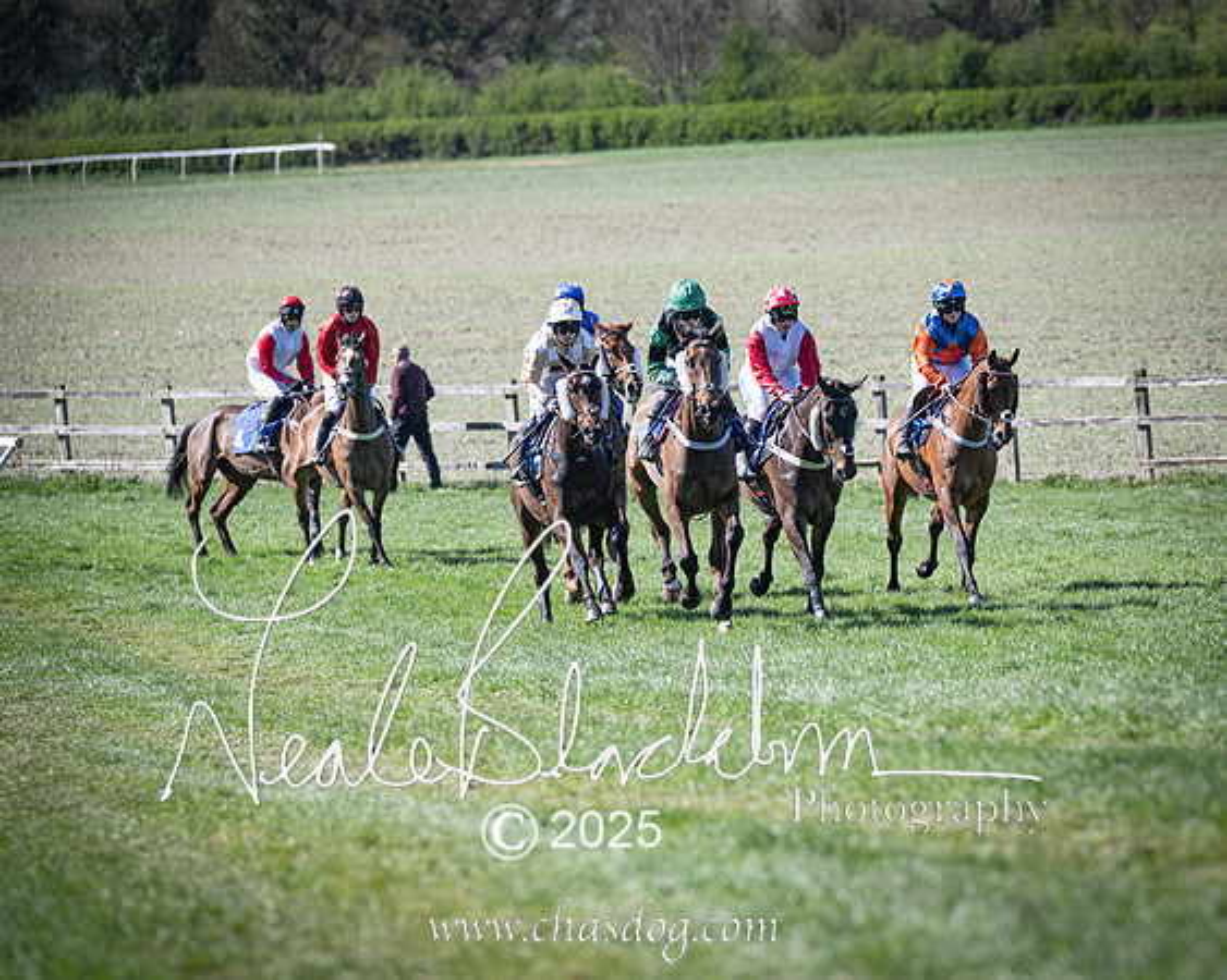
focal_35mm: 266
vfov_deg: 5.8
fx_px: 9652
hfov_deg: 7.3
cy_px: 437
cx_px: 813
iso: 220
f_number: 4
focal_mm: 195
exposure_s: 1/2000
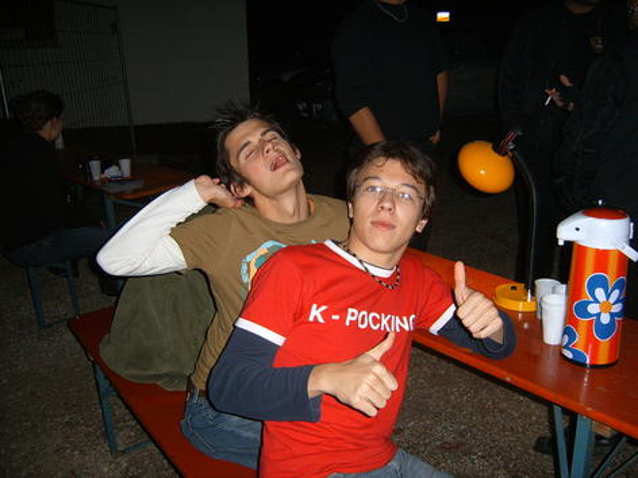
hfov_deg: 52.6
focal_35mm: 35
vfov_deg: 40.7
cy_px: 239
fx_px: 645
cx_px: 319
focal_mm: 5.8
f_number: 2.8
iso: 100
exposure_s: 1/30
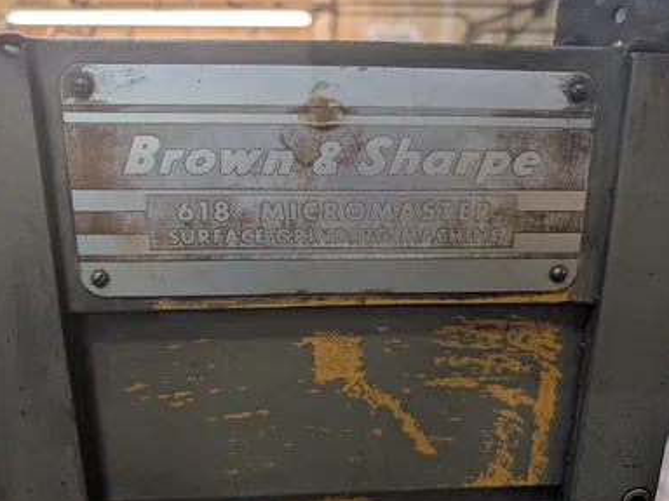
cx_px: 340
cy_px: 257
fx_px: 483
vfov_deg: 54.9
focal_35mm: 25
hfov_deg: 69.4
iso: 191
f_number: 1.68
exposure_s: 1/120
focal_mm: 6.9
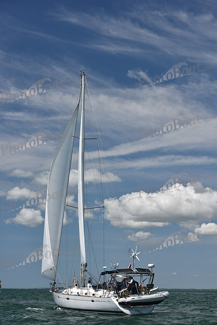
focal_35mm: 70
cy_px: 162
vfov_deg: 28.8
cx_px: 108
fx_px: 632
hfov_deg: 19.5
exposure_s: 1/800
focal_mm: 70
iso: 320
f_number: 7.1
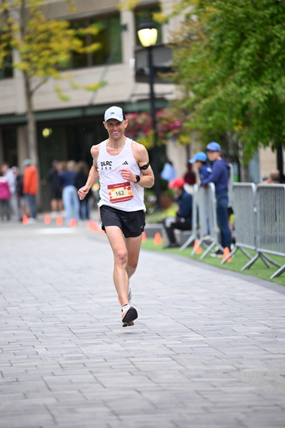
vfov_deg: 10.3
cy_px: 214
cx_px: 142
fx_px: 2373
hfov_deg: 6.9
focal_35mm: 200
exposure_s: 1/1250
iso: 1250
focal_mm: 200
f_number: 2.8
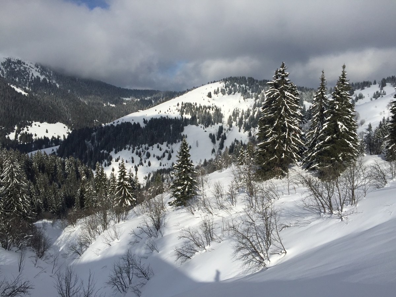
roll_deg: -0.8
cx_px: 198
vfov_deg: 48.2
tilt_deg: -10.4
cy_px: 148
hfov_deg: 61.7
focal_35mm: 29
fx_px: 332
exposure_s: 1/5650
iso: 32
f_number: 2.2
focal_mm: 4.15
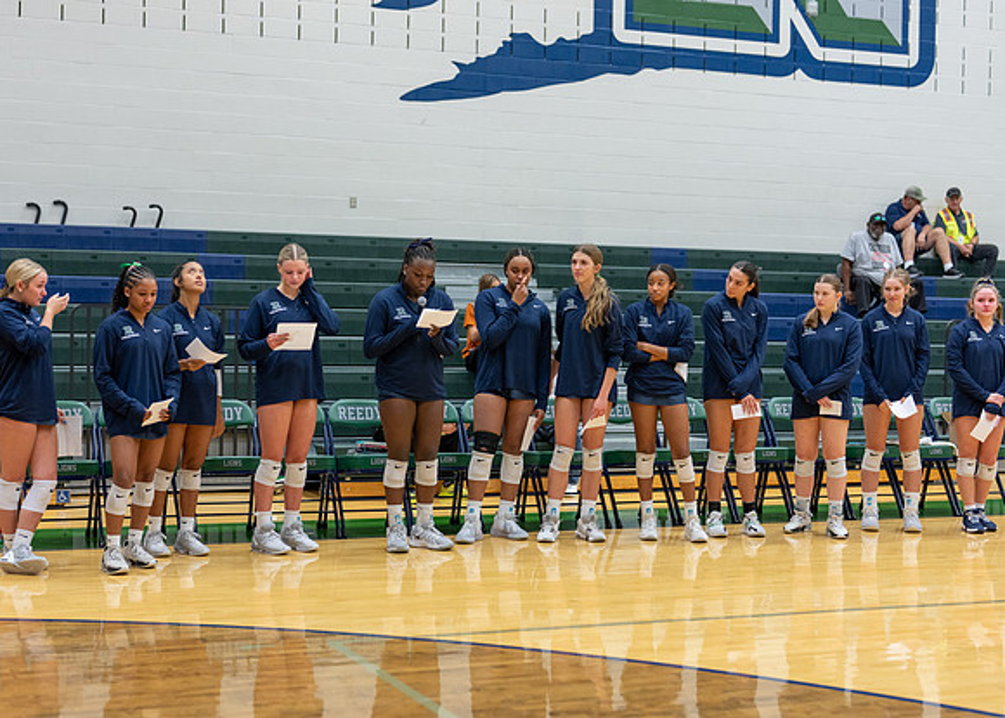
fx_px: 1646
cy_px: 382
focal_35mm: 58
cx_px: 460
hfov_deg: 33.9
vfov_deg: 24.6
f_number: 1.8
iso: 800
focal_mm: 50
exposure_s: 1/320
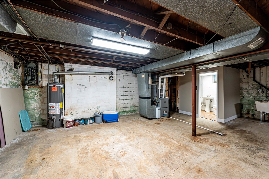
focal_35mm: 14
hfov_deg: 104.3
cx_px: 134
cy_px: 90
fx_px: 105
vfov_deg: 81.1
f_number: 9
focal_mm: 14
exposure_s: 1/40
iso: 4000
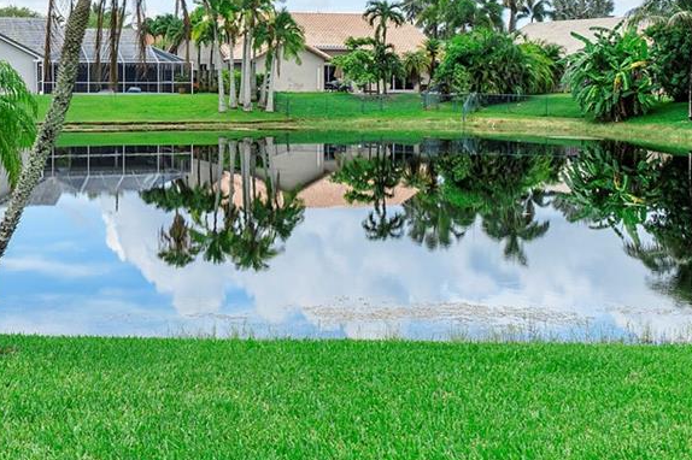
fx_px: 1045
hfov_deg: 35.5
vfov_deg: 24.4
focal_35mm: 54
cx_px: 141
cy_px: 89
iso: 100
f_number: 9
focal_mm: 13
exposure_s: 1/125
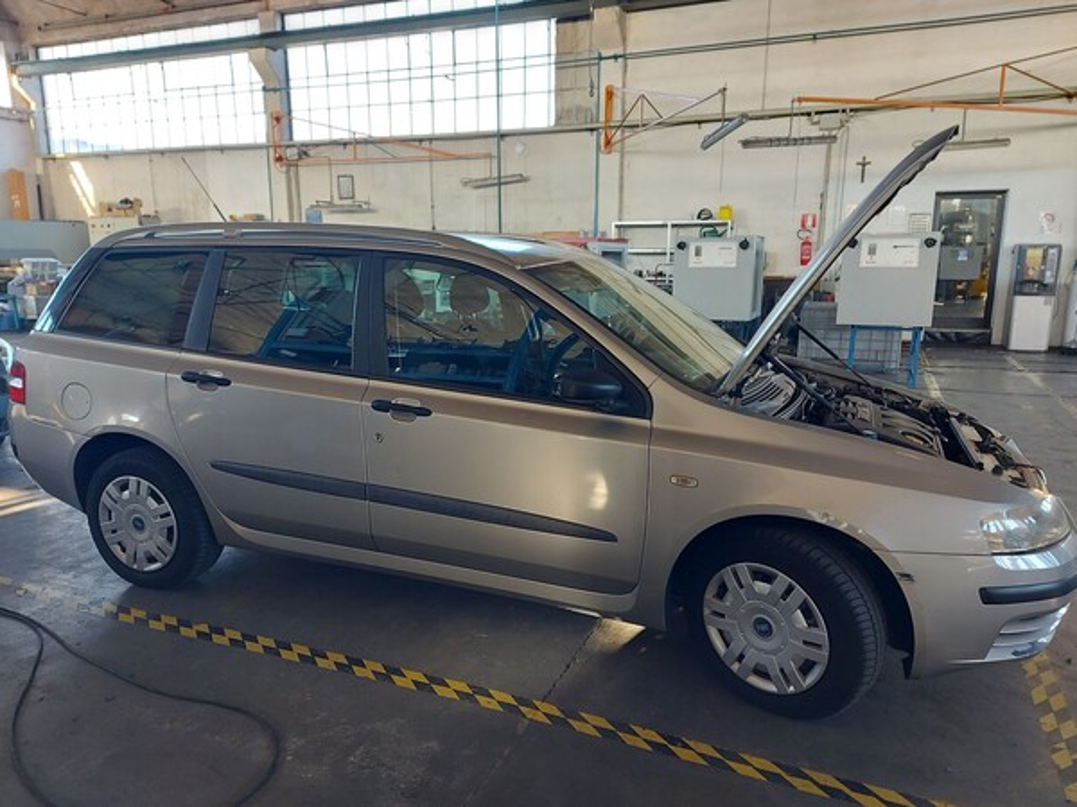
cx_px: 538
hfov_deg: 71.6
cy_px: 404
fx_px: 747
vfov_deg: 56.8
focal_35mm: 24
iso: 125
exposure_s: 1/50
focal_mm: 5.23
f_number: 1.8
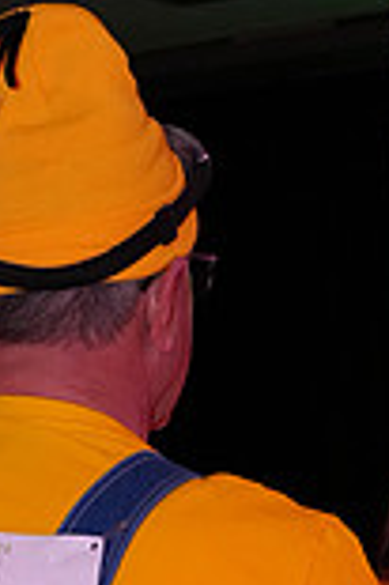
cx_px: 383
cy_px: 1083
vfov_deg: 11.1
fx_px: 2794
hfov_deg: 7.9
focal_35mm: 172
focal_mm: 46
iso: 3200
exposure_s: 1/250
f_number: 8
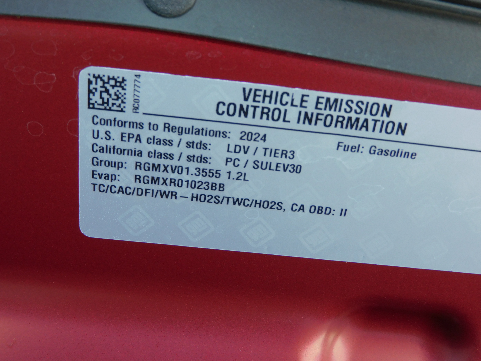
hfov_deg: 42.1
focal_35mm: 45
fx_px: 625
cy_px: 180
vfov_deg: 32.2
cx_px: 240
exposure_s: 1/50
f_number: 4
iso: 125
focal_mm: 8.1
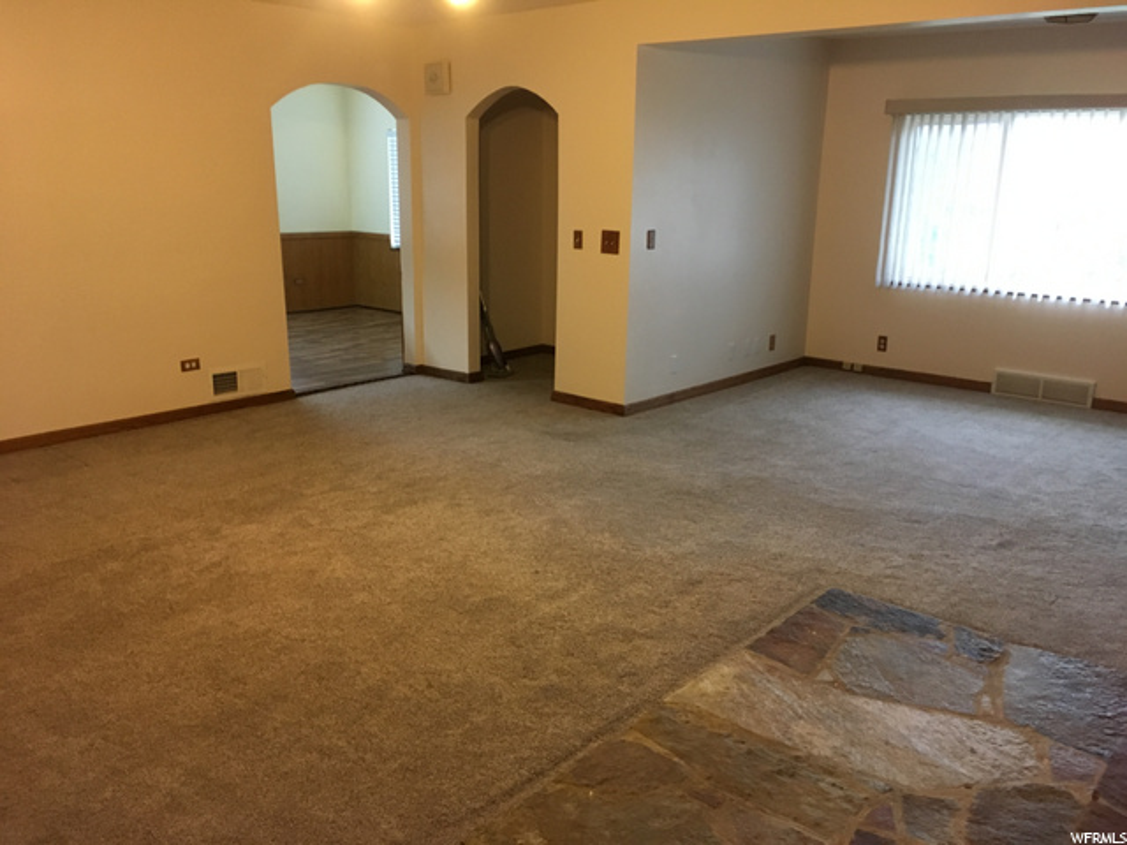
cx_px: 564
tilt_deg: -13.6
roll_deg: -3.0
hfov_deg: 61.7
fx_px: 944
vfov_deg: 48.2
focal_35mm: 29
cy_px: 422
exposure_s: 1/30
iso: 200
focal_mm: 4.15
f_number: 2.2
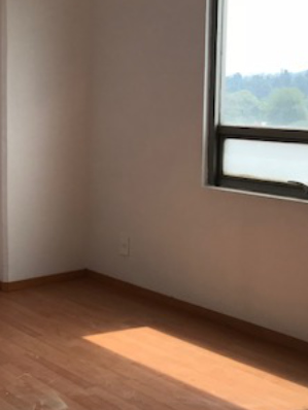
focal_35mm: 45
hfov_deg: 31.6
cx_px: 73
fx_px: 533
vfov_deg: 42.0
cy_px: 182
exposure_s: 1/921
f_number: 1.8
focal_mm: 4
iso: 20
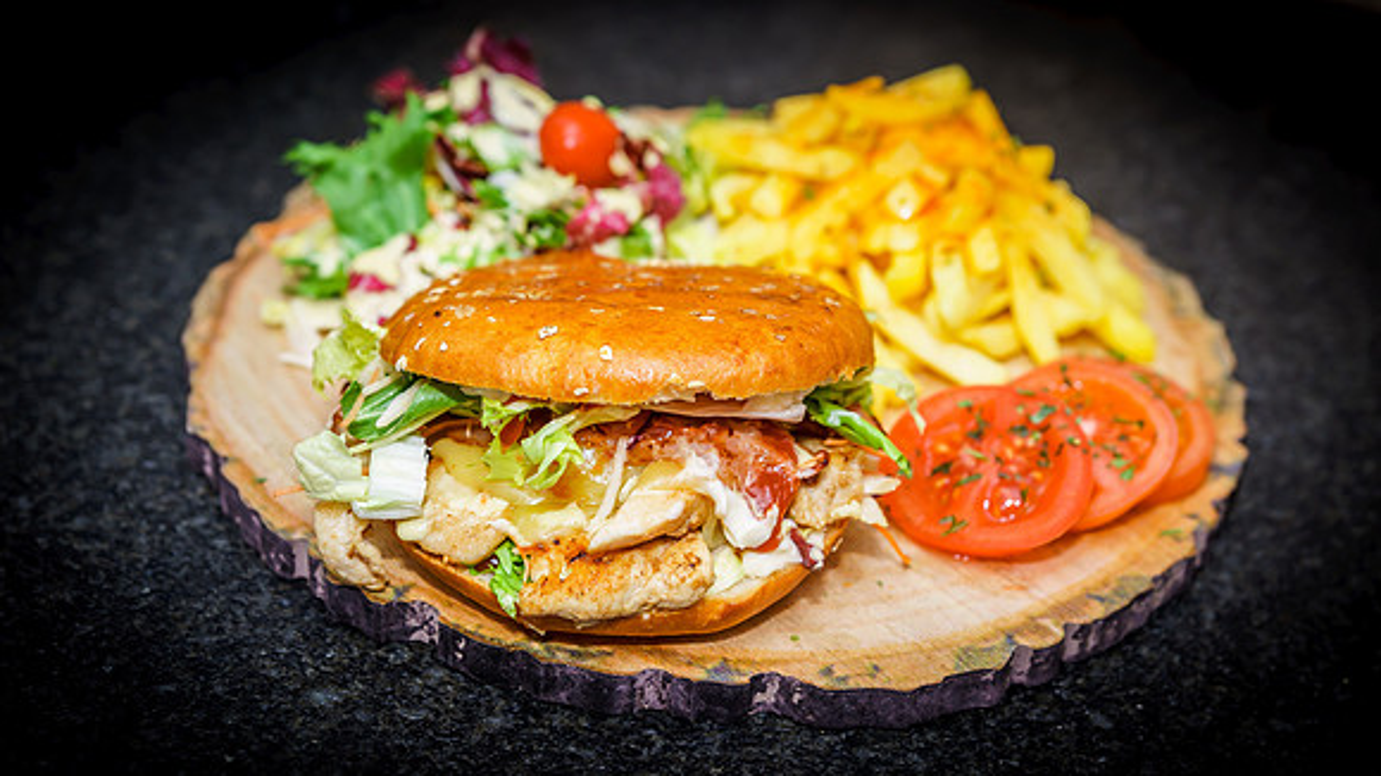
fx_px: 2749
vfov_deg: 16.1
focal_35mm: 75
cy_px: 359
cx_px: 689
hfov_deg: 28.2
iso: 100
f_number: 4
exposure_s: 1/250
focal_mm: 70
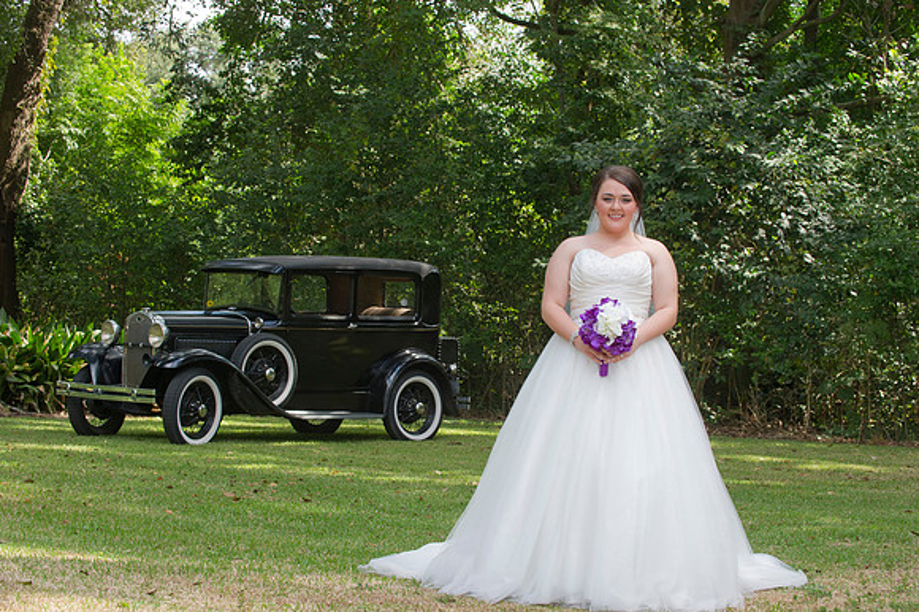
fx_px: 1990
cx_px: 460
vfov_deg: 17.5
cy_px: 306
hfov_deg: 26.0
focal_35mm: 78
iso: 320
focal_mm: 78
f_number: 6.3
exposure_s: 1/100
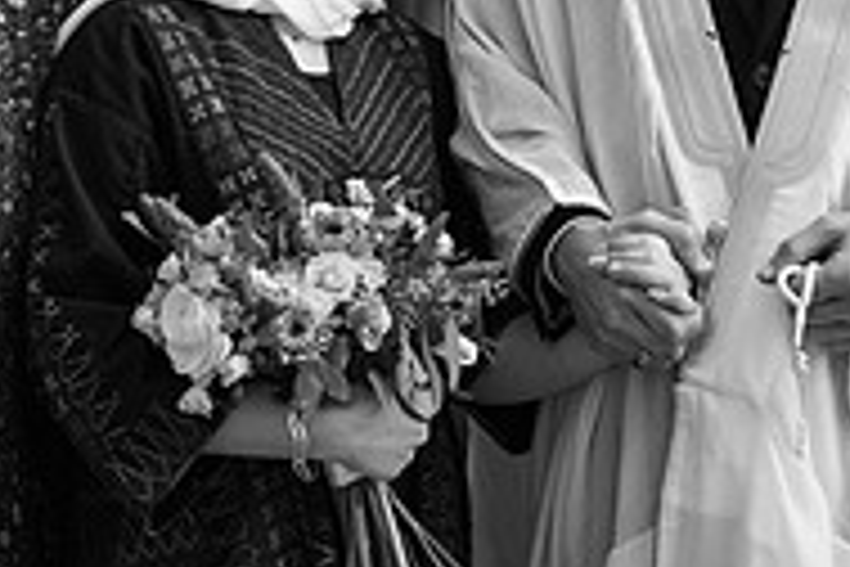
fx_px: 2904
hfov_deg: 16.6
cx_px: 310
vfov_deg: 10.9
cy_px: -191
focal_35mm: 123
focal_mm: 40
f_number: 3.2
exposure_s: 1/500
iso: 200
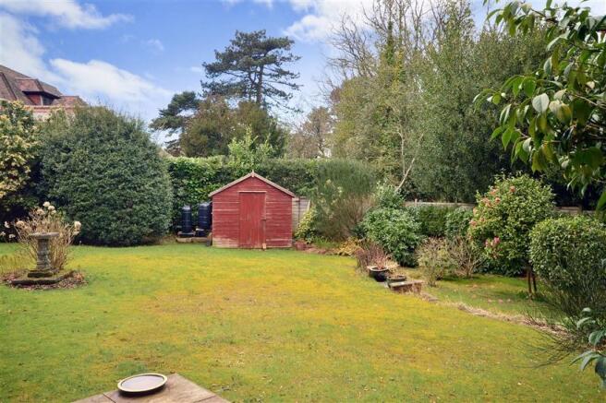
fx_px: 505
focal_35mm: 30
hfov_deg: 61.9
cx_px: 303
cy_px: 202
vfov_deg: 43.6
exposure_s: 1/160
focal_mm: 20
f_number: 7.1
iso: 400
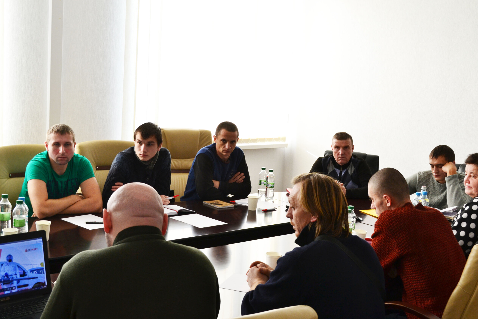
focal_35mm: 48
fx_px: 637
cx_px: 239
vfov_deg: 28.1
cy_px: 160
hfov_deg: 41.1
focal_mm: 32
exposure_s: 1/60
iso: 400
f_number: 8
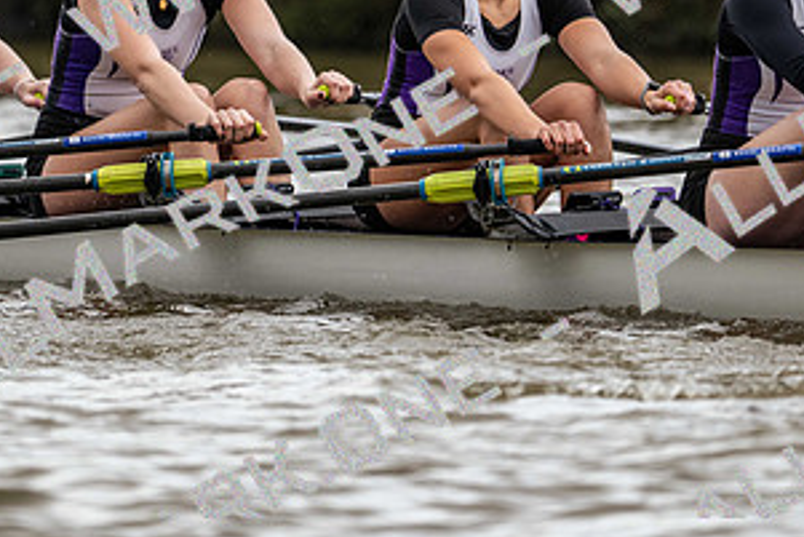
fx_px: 17249
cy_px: 60
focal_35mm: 772
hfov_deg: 2.7
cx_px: 398
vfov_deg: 1.8
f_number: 4.5
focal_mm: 400
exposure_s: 1/1600
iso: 800
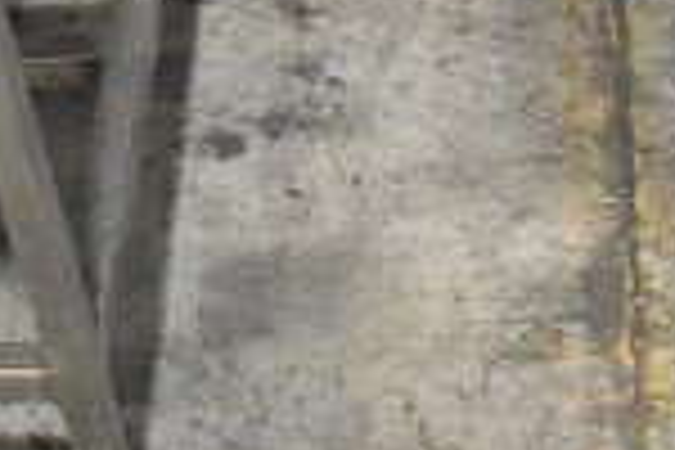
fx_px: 2062
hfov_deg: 15.2
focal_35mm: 110
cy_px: -268
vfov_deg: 11.8
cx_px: -657
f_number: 9
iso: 6400
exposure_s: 1/320
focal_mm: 18
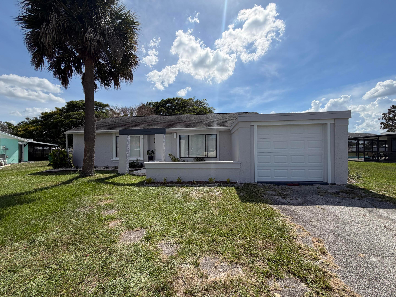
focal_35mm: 14
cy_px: 148
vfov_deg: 85.7
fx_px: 160
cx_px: 198
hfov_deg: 102.1
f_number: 2.2
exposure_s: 1/1497
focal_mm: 2.22
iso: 25
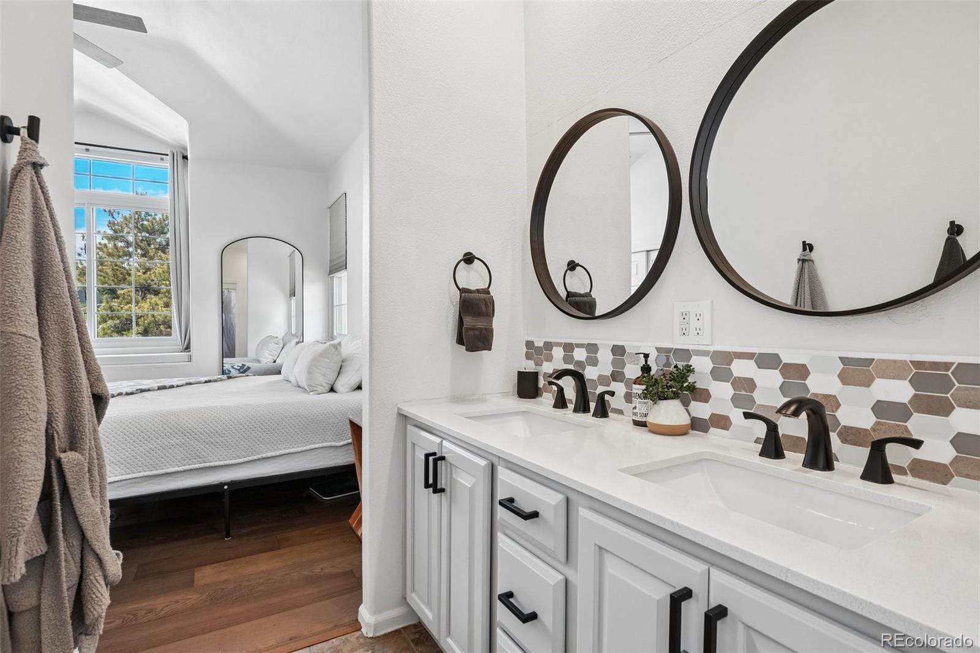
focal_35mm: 16
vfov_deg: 72.0
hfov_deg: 95.0
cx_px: 490
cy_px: 326
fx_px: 449
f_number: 8
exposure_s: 1/30
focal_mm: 11
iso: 320
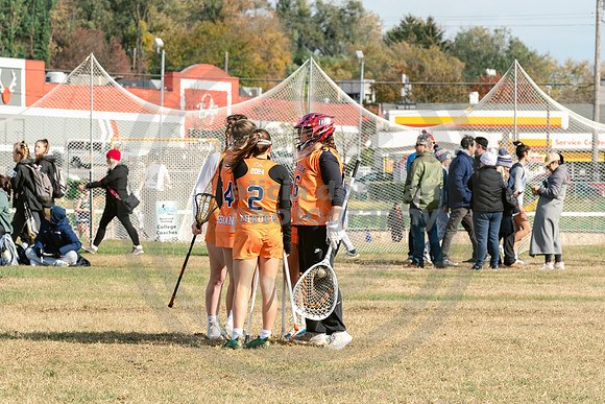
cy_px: 147
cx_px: 303
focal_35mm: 253
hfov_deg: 8.1
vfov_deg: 5.4
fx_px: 4248
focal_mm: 125
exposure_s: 1/800
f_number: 7.1
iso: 250
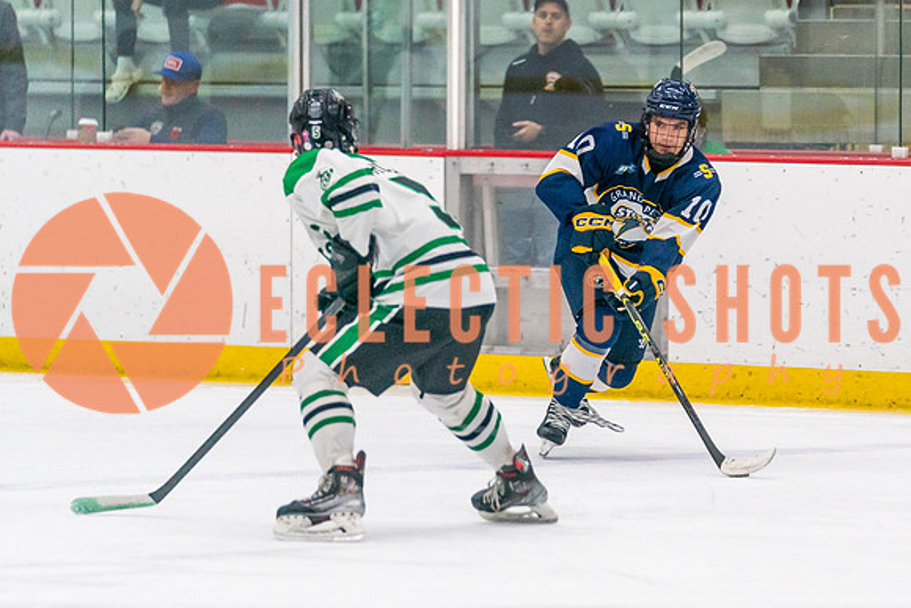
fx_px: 7950
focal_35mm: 314
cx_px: 733
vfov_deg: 4.4
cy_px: 304
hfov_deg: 6.6
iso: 3200
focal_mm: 162
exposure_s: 1/1250
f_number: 2.8
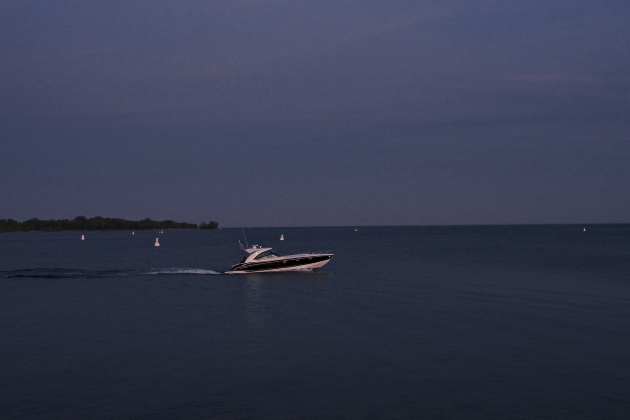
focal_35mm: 35
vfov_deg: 37.8
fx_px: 612
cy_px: 210
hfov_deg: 54.4
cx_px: 315
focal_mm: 23
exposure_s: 1/100
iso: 1250
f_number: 5
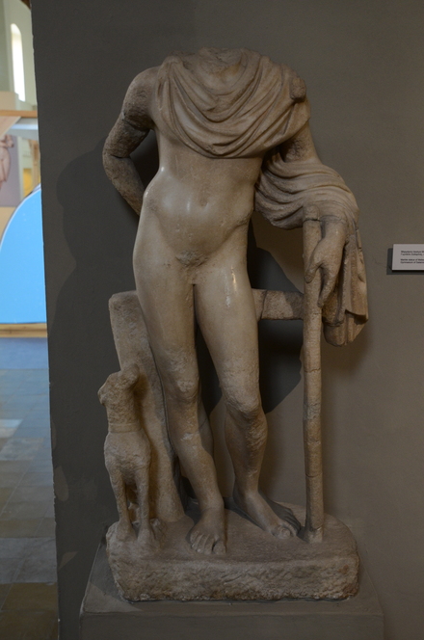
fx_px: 825
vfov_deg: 42.4
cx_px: 212
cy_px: 320
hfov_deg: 28.8
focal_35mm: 46
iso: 1000
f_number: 4
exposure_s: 1/13
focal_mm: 31
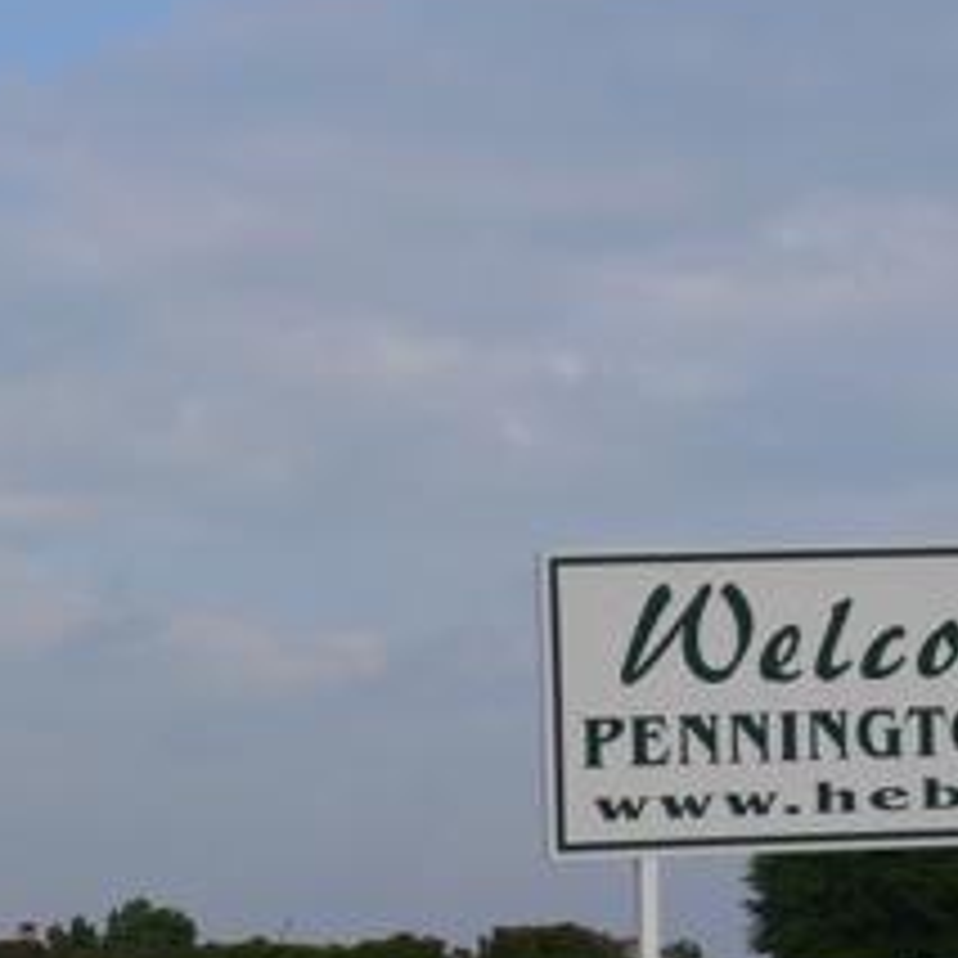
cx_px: -117
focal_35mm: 93
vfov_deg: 18.2
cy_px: 949
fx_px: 2912
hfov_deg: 18.0
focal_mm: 7.4
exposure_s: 1/400
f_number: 5.6
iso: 80
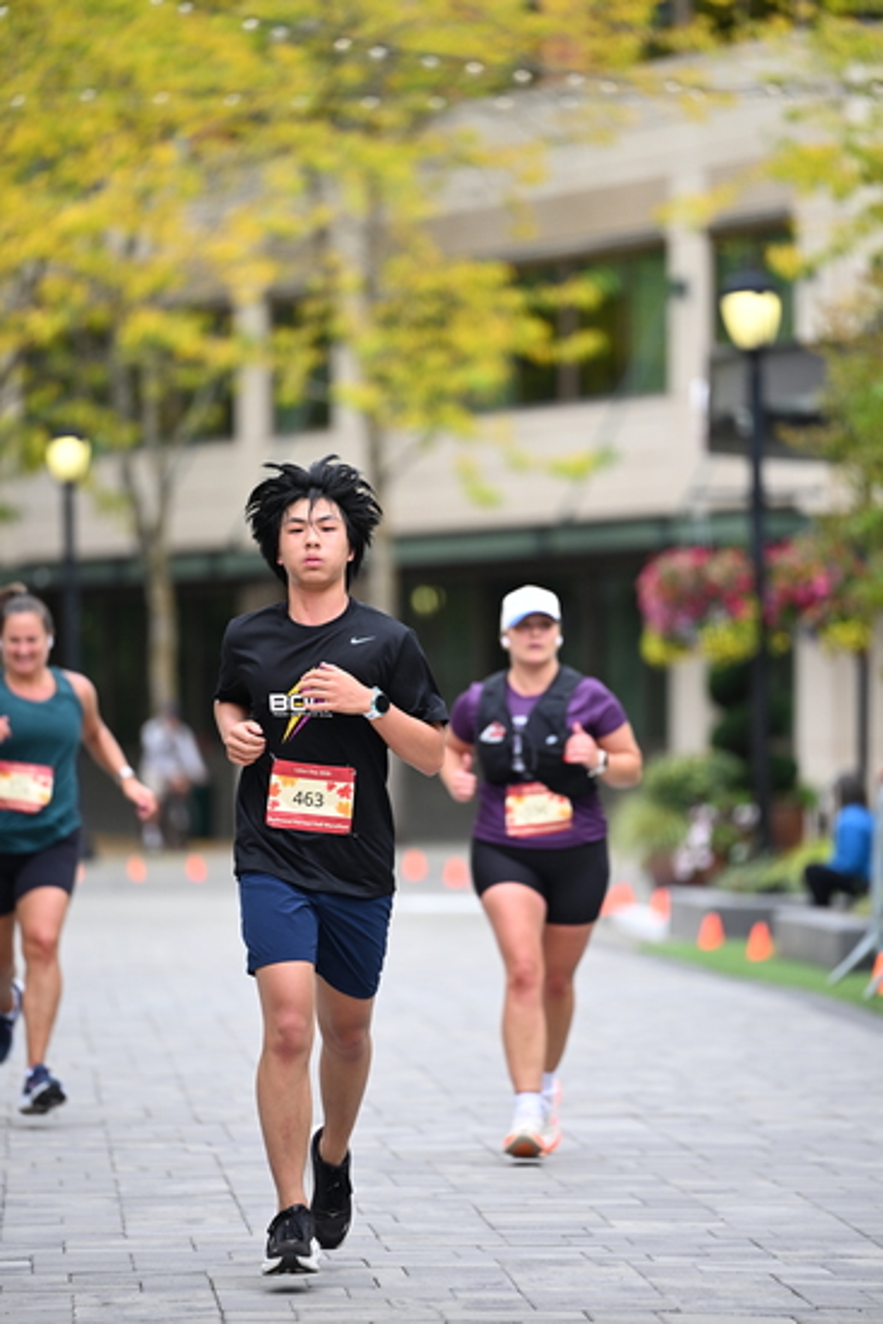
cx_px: 442
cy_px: 662
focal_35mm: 200
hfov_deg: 6.9
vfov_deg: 10.3
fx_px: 7353
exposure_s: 1/1600
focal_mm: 200
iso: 640
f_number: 2.8
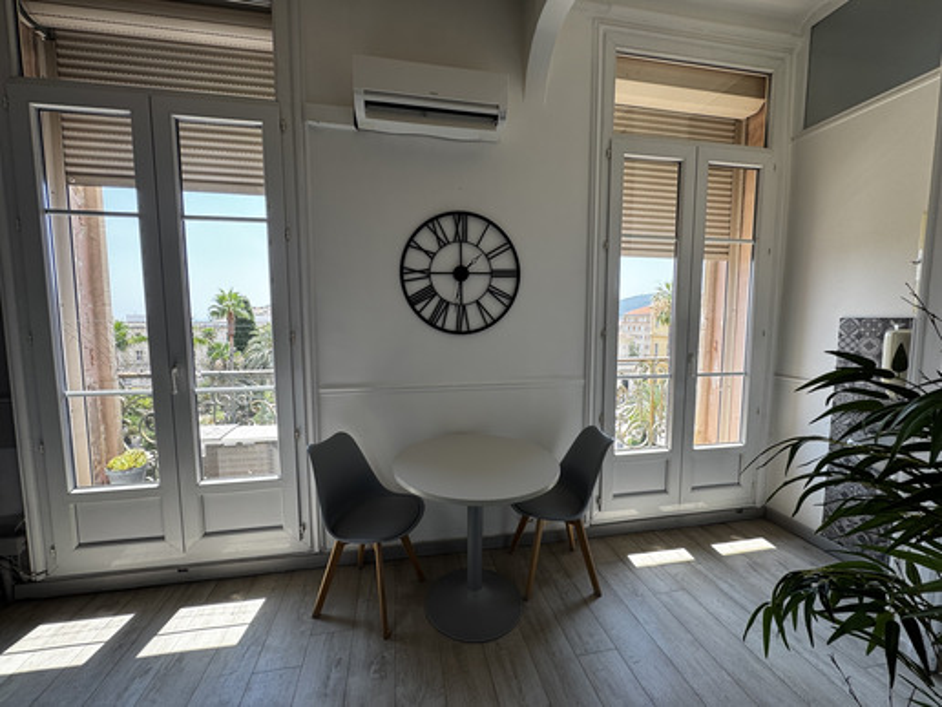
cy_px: 354
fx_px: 381
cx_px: 471
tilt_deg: -4.4
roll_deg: +0.5
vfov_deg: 85.7
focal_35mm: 14
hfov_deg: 102.1
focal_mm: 2.22
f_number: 2.2
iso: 40
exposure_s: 1/126
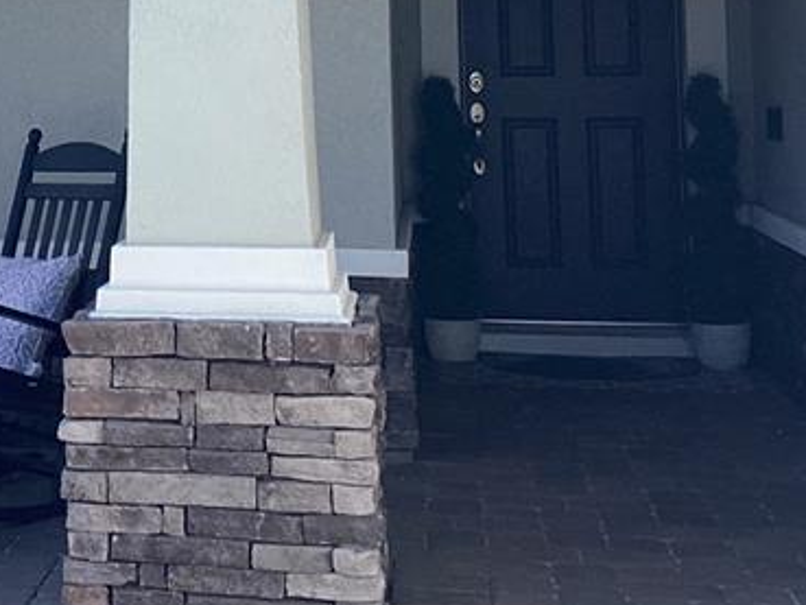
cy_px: -61
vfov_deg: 16.6
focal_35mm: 86
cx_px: -50
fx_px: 2003
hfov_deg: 21.7
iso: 25
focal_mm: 3.3
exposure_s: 1/612
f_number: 2.4
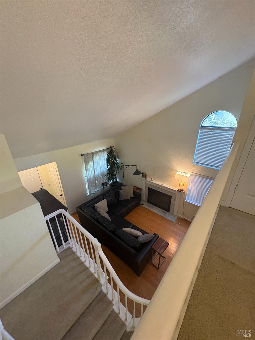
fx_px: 138
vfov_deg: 102.1
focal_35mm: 14
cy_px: 170
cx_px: 128
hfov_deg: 85.7
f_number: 2.2
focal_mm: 2.22
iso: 400
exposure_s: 1/60
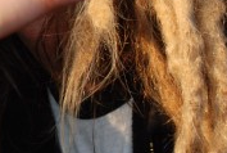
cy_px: -107
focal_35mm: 298
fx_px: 1884
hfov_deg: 6.8
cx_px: -92
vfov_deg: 4.6
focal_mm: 44
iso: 400
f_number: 10
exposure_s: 1/200
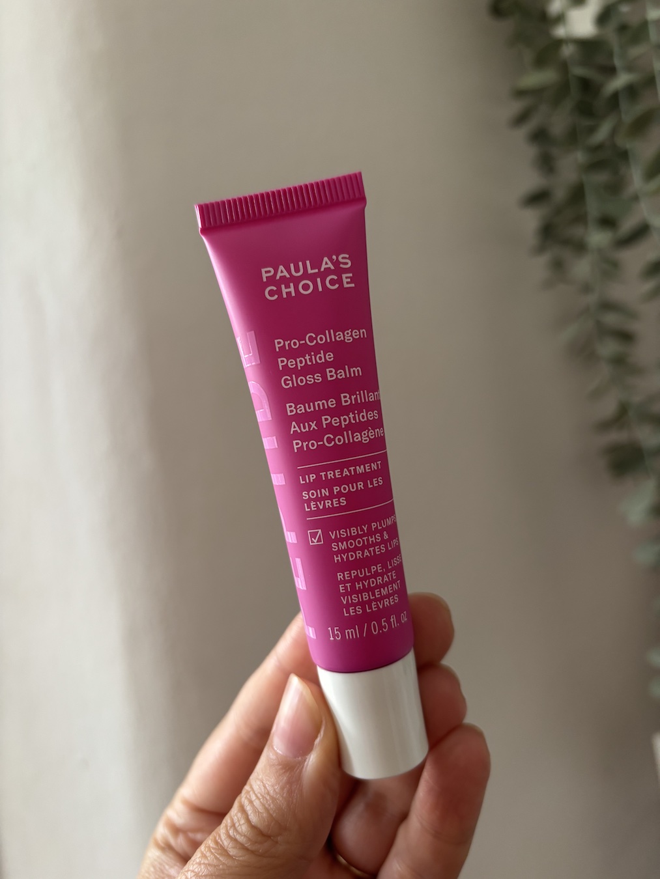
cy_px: 440
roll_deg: +7.2
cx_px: 330
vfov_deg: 67.3
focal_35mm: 26
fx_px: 661
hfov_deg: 53.1
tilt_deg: +0.8
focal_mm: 5.96
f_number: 1.6
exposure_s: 1/60
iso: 160
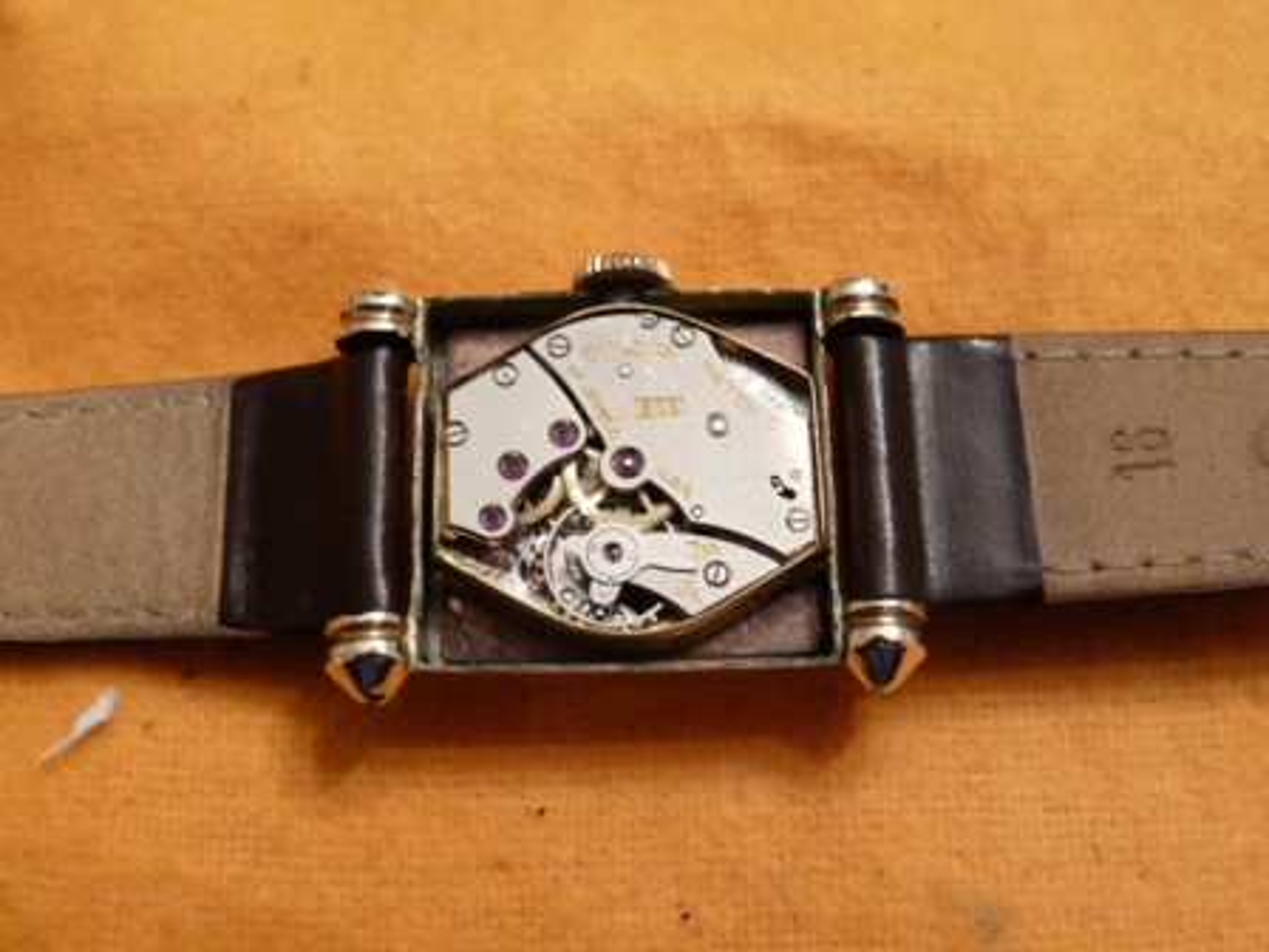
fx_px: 1650
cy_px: 476
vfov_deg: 32.2
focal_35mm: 45
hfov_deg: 42.1
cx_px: 634
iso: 400
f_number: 3.2
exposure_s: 1/13
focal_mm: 8
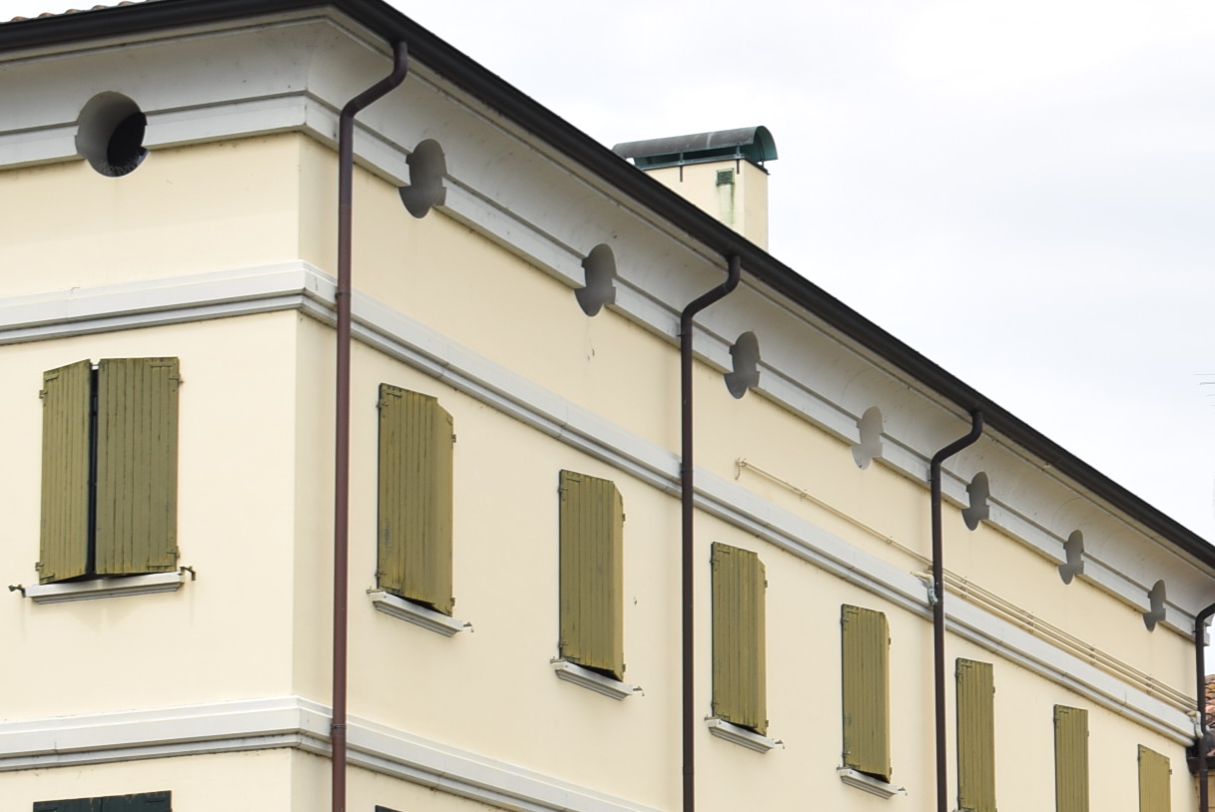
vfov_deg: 11.5
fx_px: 3986
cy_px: 774
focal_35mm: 118
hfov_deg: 16.8
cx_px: 1349
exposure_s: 1/200
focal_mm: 32
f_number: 10
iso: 100
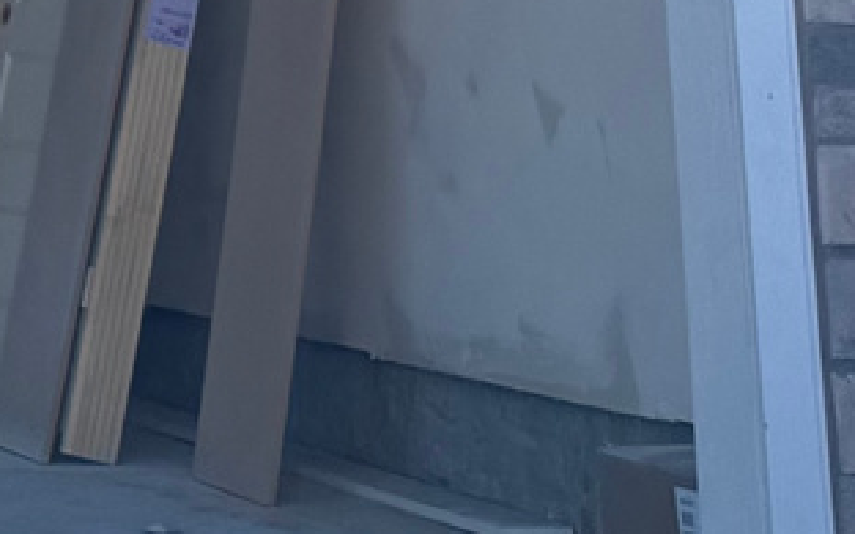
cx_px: -1614
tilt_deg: +7.9
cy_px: -720
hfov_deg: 9.9
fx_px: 3891
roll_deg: -1.0
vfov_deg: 7.4
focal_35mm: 167
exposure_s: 1/2710
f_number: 1.78
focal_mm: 6.76
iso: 80
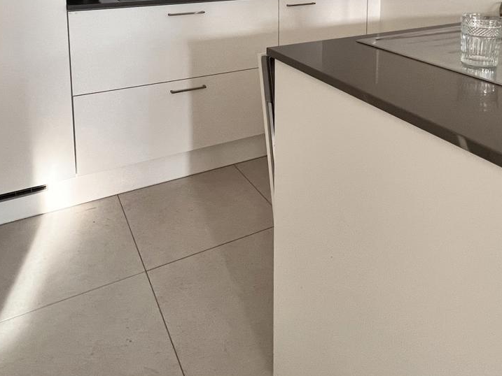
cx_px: 272
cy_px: 0
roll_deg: -1.3
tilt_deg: -8.5
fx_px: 421
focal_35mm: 29
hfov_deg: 61.6
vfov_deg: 41.8
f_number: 1.8
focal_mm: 1.57
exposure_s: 1/60
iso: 250
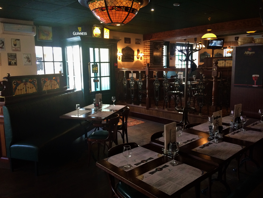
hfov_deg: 61.7
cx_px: 132
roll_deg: -0.3
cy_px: 99
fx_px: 220
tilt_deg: -8.5
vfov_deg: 48.2
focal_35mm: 29
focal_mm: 4.15
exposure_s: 1/33
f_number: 2.2
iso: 320
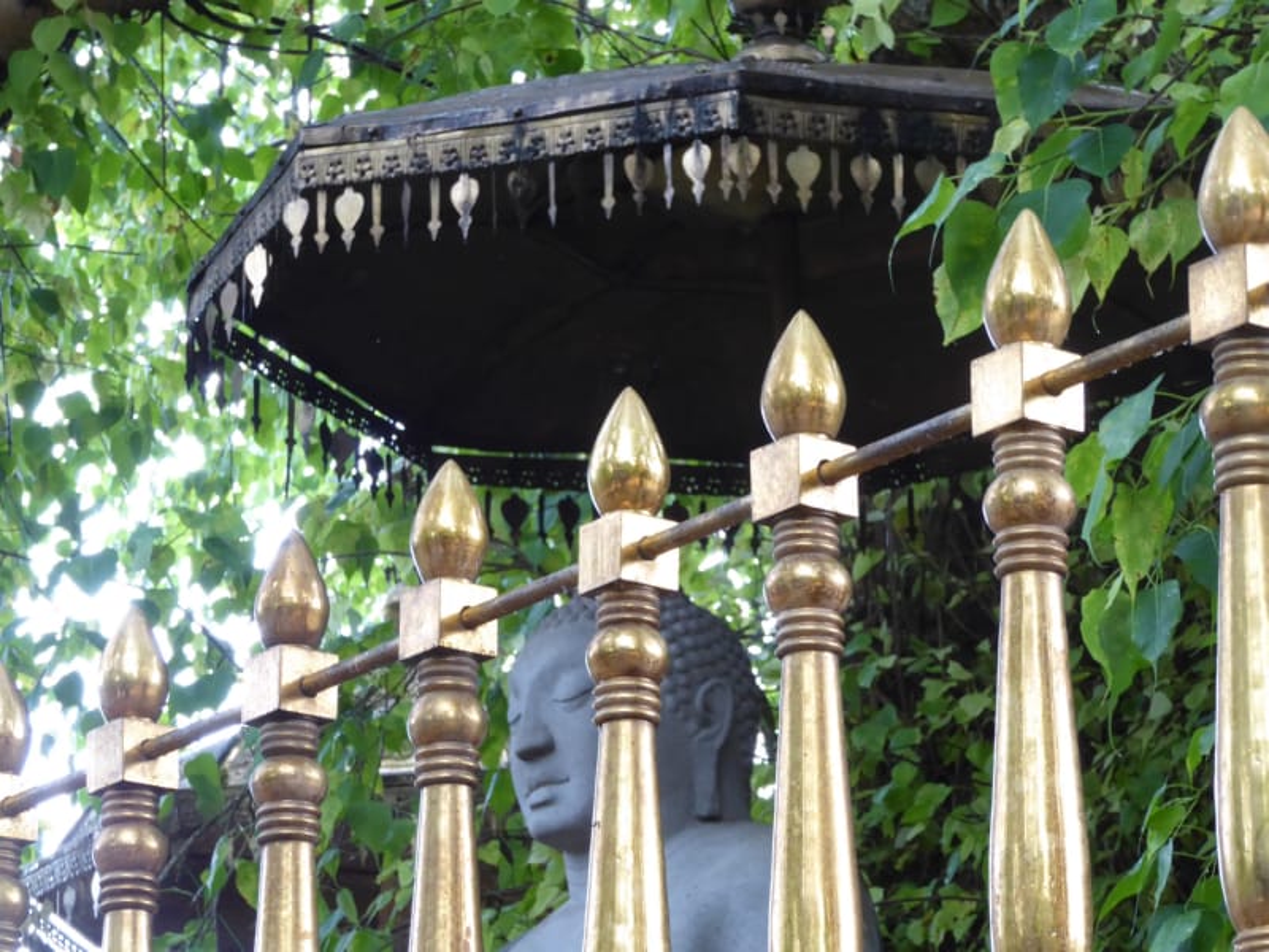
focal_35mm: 177
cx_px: 634
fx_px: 6489
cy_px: 476
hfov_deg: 11.2
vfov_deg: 8.4
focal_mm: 28.7
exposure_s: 1/20
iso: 400
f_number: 5.5
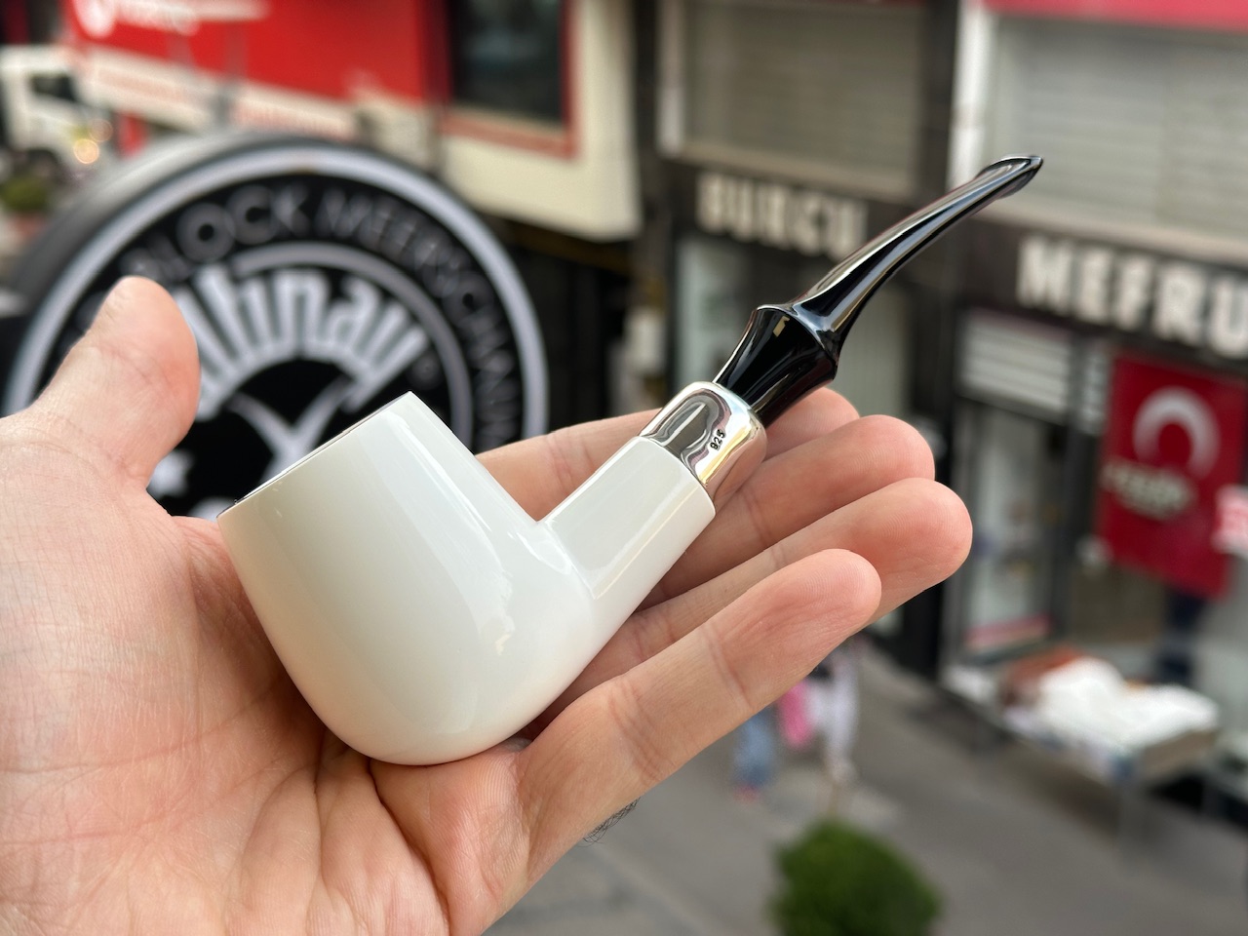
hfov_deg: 39.7
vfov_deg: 30.3
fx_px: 1731
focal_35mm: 48
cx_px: 624
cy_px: 468
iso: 64
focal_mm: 6.86
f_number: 1.78
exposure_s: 1/401
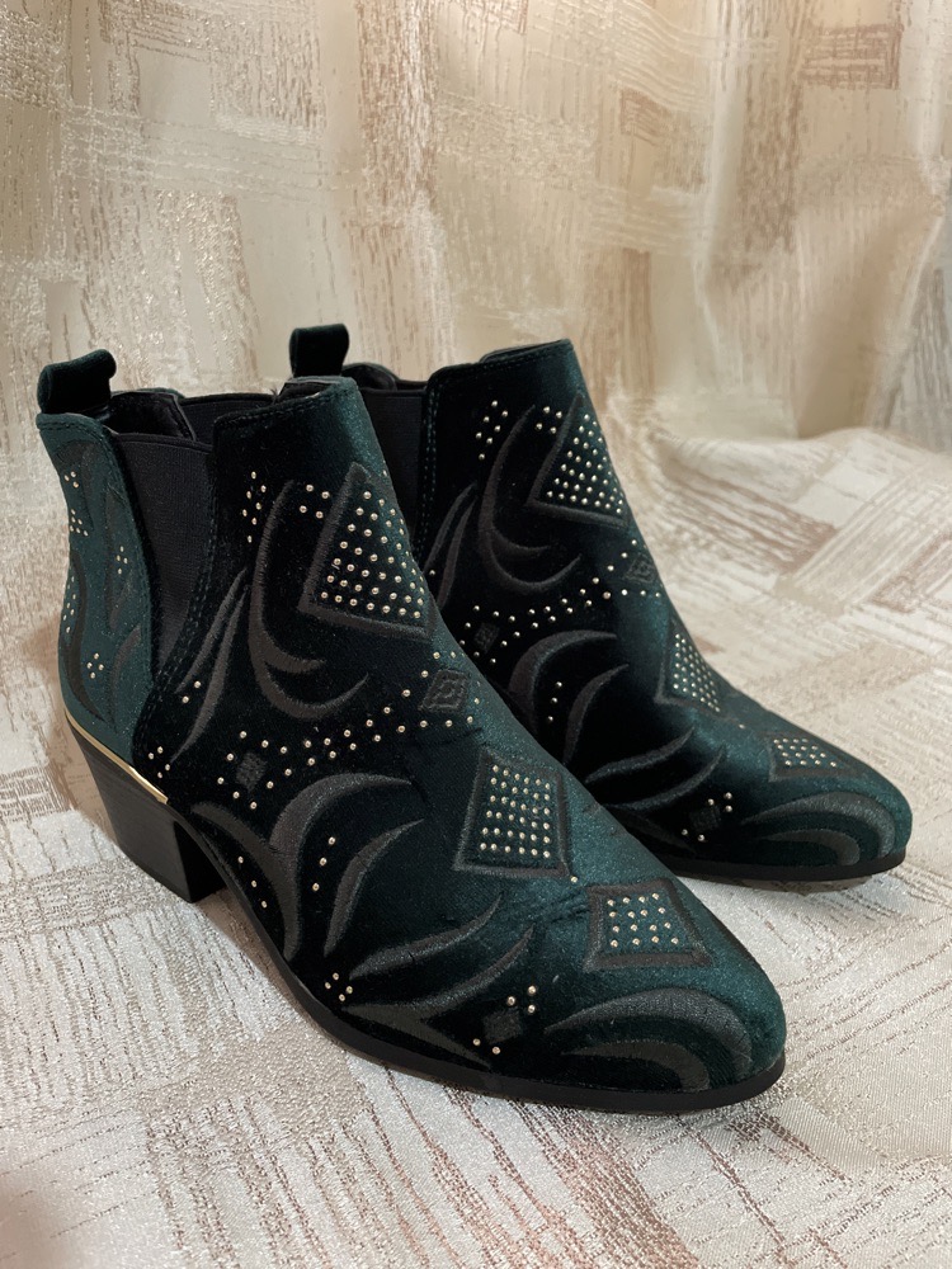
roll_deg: -6.3
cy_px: 634
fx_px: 953
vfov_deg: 67.3
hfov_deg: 53.1
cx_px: 476
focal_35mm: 26
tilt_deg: -22.8
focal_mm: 4.2
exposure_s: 1/38
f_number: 1.6
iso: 640
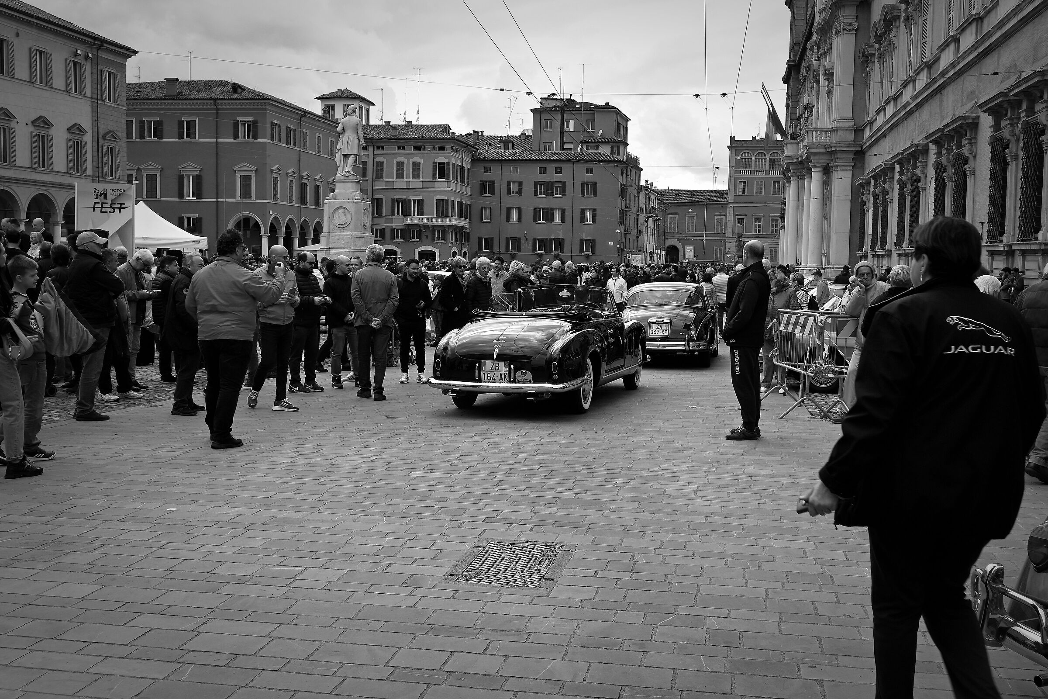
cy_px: 350
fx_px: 1092
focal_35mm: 38
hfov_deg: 51.3
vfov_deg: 35.5
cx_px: 524
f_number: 7.1
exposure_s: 1/200
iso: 100
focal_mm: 25
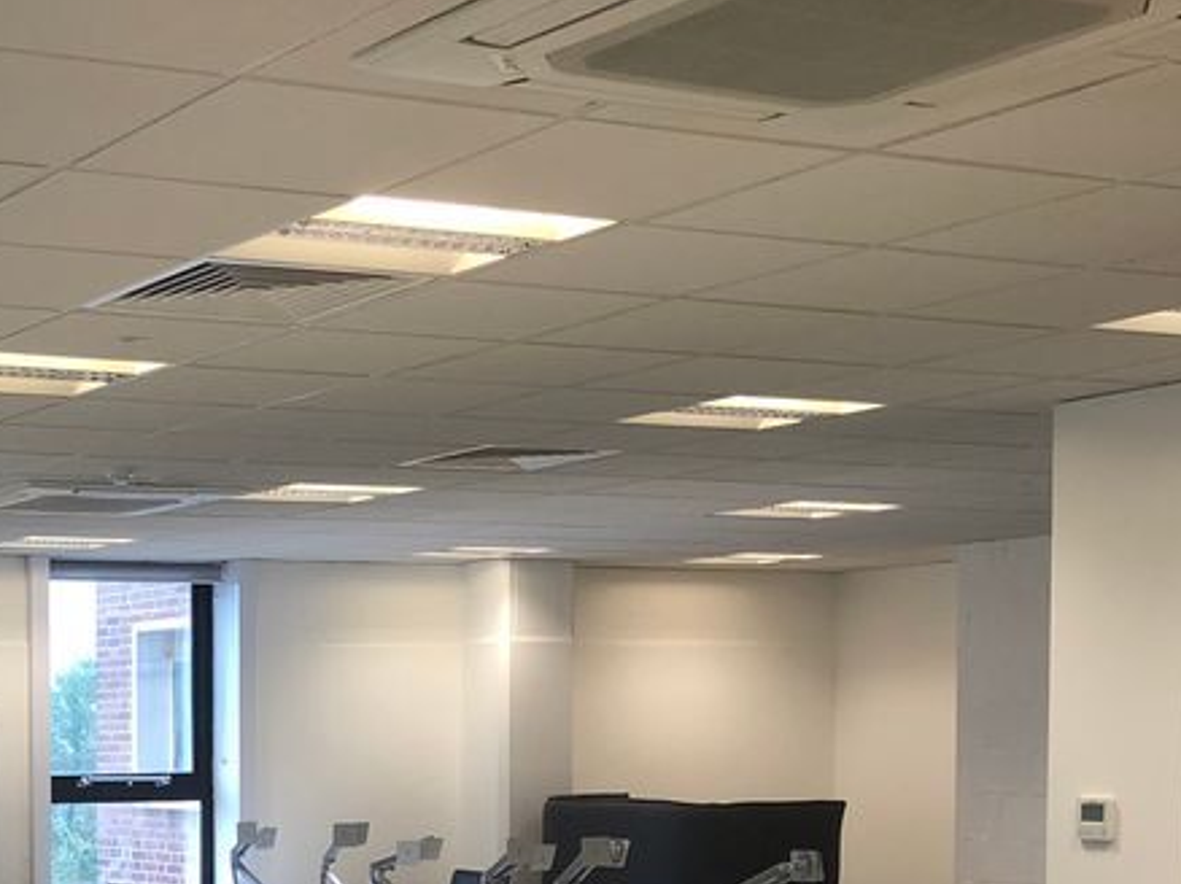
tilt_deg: -3.0
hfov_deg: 26.1
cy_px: 950
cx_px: 11
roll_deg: +1.6
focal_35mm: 71
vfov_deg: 19.9
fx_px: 2421
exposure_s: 1/50
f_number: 1.8
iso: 25
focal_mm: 3.99
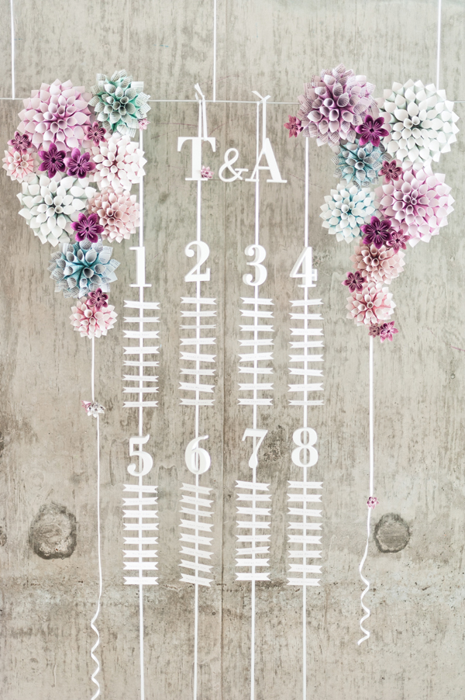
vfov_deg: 39.6
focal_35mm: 50
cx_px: 232
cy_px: 350
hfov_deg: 27.0
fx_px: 970
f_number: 1.4
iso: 200
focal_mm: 50
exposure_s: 1/160
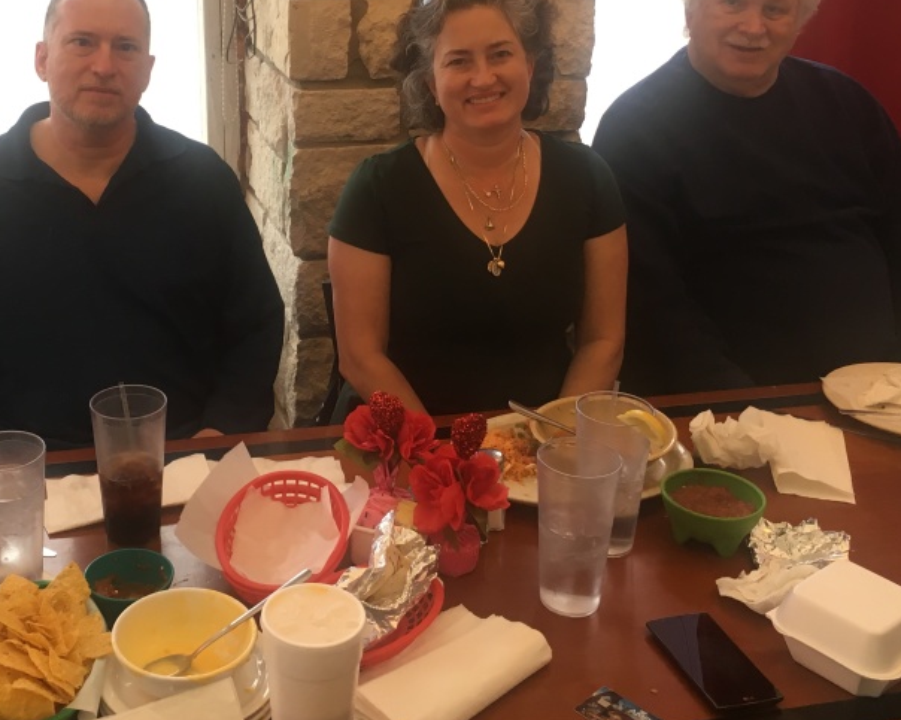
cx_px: 286
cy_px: 201
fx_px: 1280
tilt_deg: -17.4
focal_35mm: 48
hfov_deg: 38.3
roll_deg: +0.3
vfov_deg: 31.0
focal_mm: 4.15
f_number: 2.2
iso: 50
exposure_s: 1/30
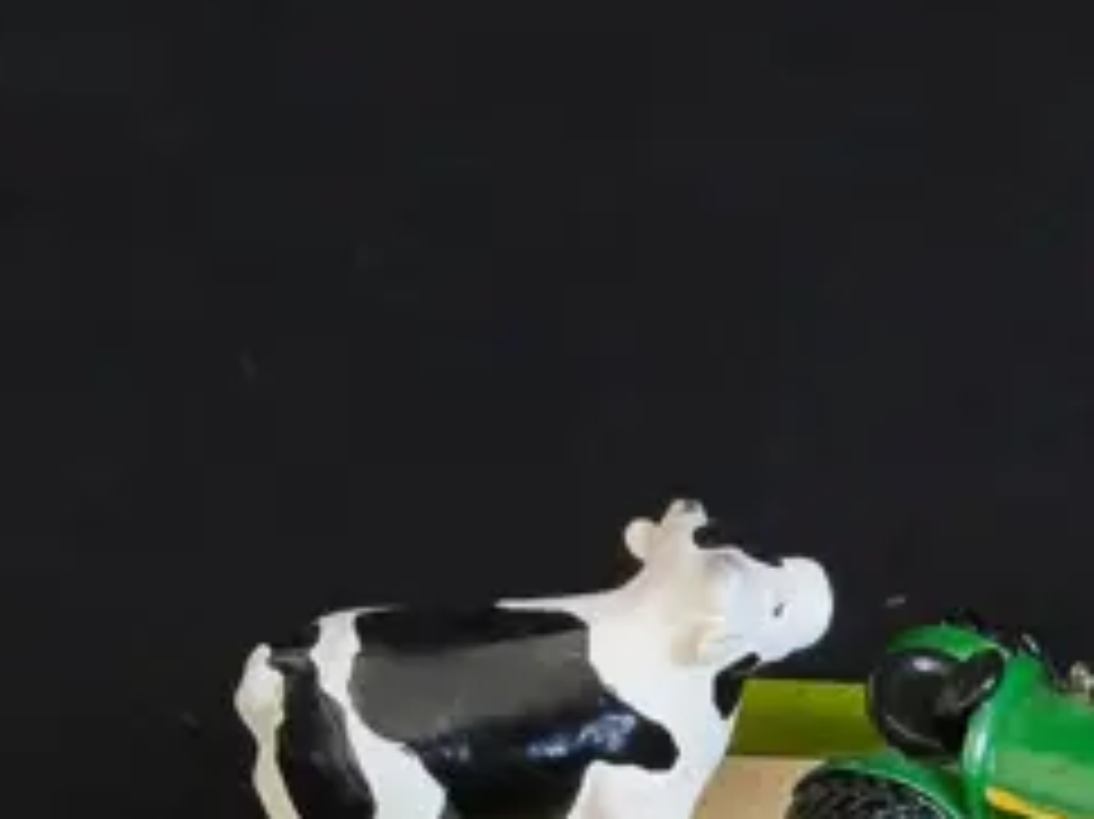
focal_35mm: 114
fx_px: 3601
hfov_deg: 16.0
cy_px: 1256
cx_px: 1571
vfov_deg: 12.3
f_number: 2
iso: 80
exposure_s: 1/100
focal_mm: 2.87
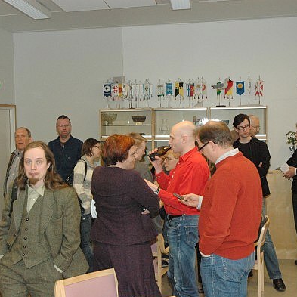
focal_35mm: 53
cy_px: 150
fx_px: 511
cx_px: 94
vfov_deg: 32.4
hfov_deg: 32.1
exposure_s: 1/60
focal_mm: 27
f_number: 7.1
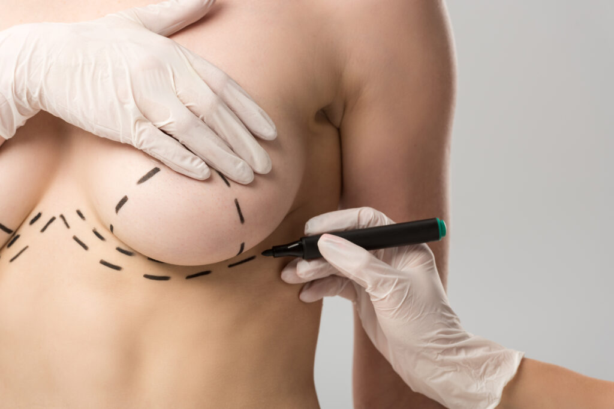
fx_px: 3411
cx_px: 307
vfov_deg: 6.9
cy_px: 204
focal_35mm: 200
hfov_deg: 10.3
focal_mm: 200
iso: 100
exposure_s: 1/200
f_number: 8
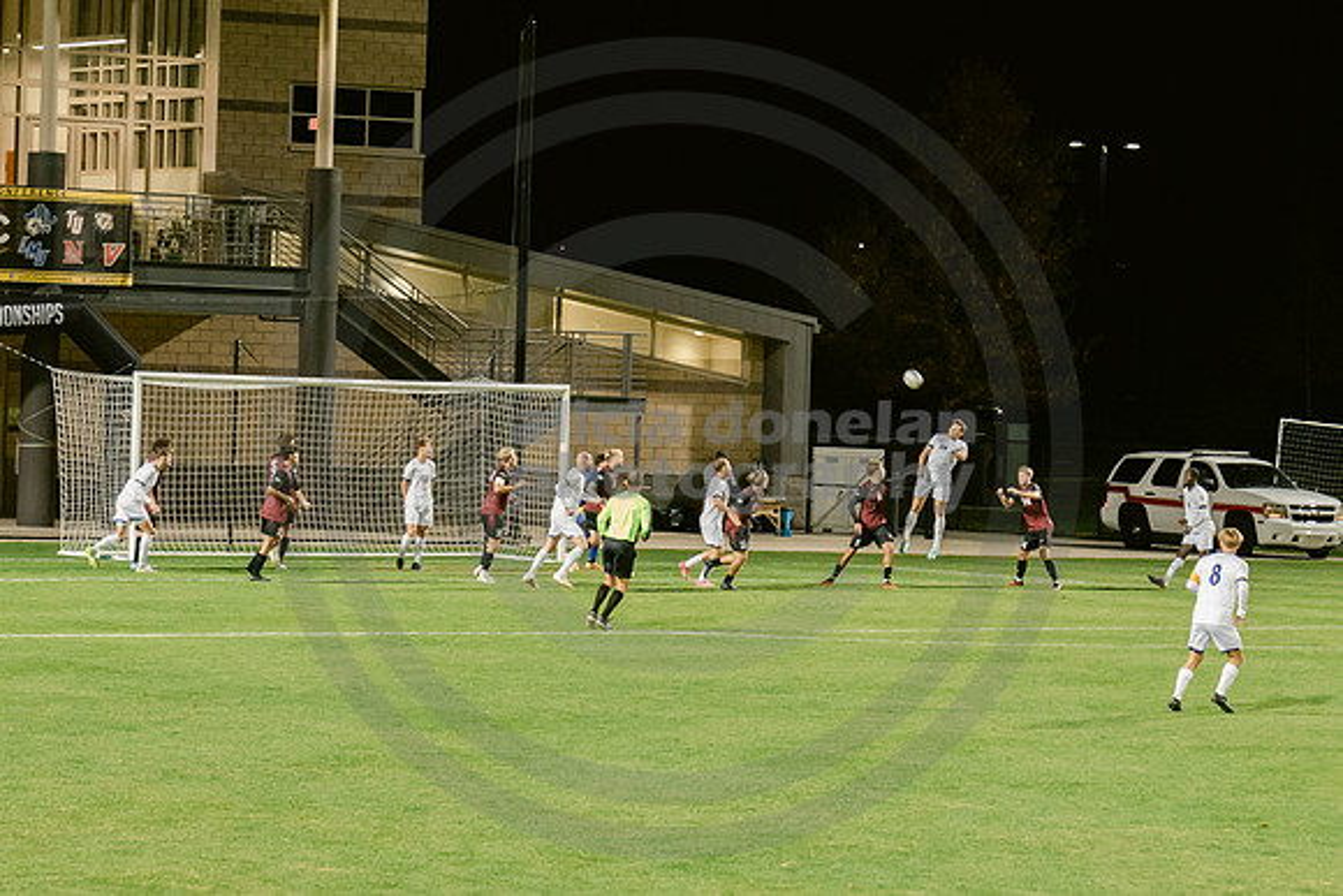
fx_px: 5457
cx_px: 449
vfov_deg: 9.4
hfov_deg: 14.0
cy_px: 483
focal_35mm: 146
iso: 2000
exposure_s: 1/160
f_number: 4
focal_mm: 70
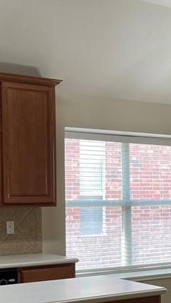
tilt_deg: -1.5
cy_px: 211
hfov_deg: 15.9
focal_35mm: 75
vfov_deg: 28.0
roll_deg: +0.4
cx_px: 153
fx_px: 604
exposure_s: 1/60
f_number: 1.6
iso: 64
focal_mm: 4.2
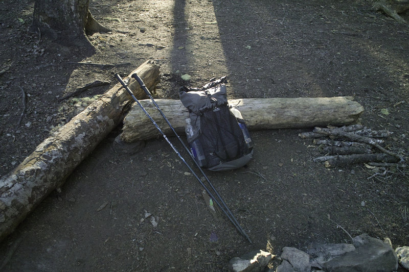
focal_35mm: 28
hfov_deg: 65.5
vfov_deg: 46.4
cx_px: 204
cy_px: 136
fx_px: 318
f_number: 4
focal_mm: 16.6
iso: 200
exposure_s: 1/30
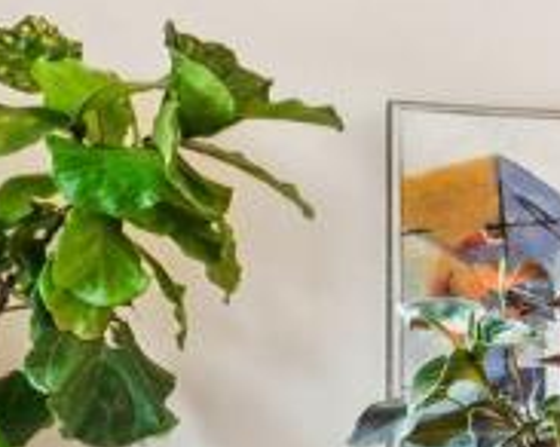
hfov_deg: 8.9
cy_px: 341
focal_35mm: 131
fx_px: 2169
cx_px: 2059
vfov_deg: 11.7
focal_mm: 17
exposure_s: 1/6
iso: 200
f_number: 11
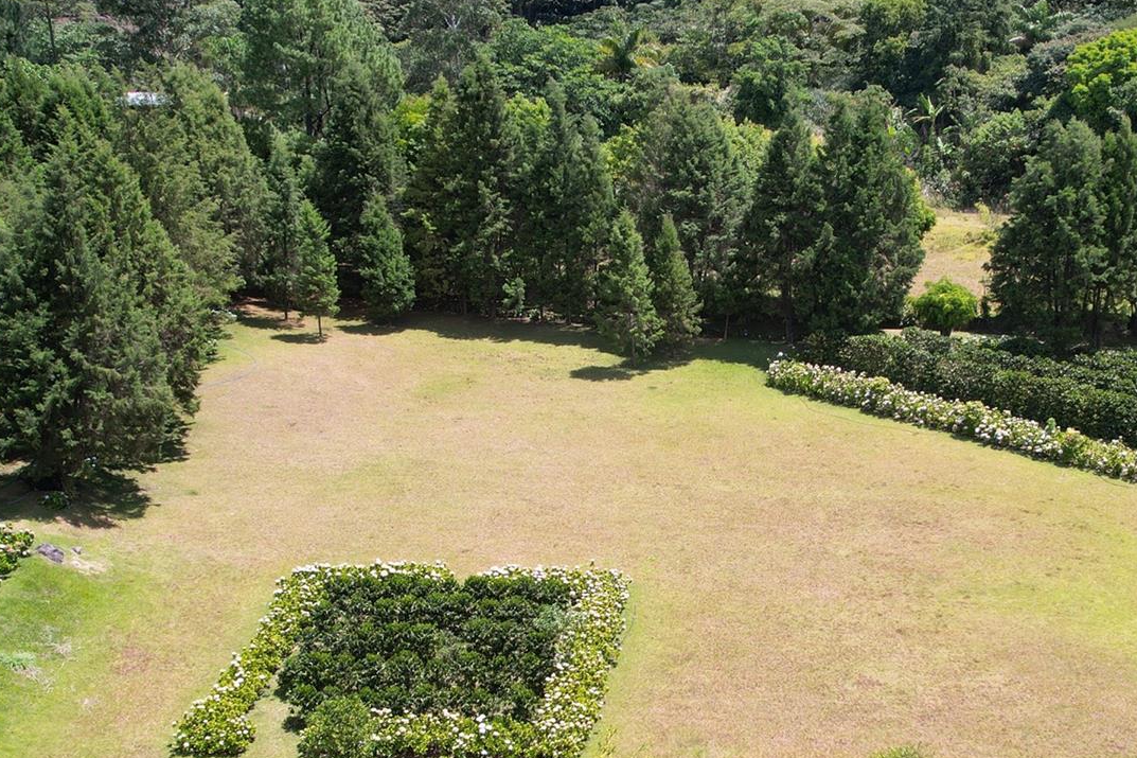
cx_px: 749
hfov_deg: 45.8
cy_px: 596
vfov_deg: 31.1
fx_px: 1326
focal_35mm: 42
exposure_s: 1/1000
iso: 100
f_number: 2.8
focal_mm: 8.38
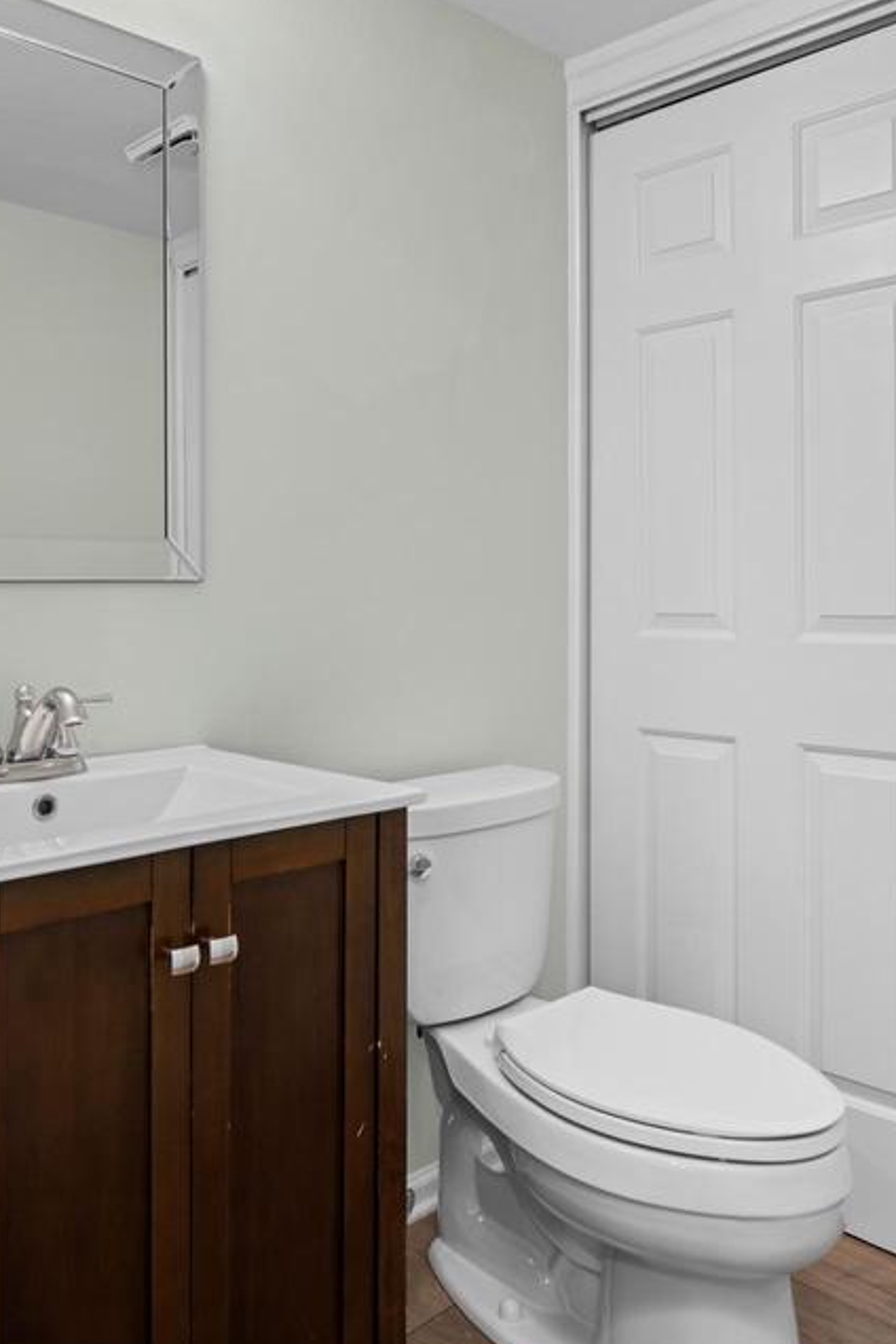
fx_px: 1083
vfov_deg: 63.7
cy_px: 664
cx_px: 380
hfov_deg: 44.8
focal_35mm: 29
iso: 800
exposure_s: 1/6
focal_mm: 24
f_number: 8
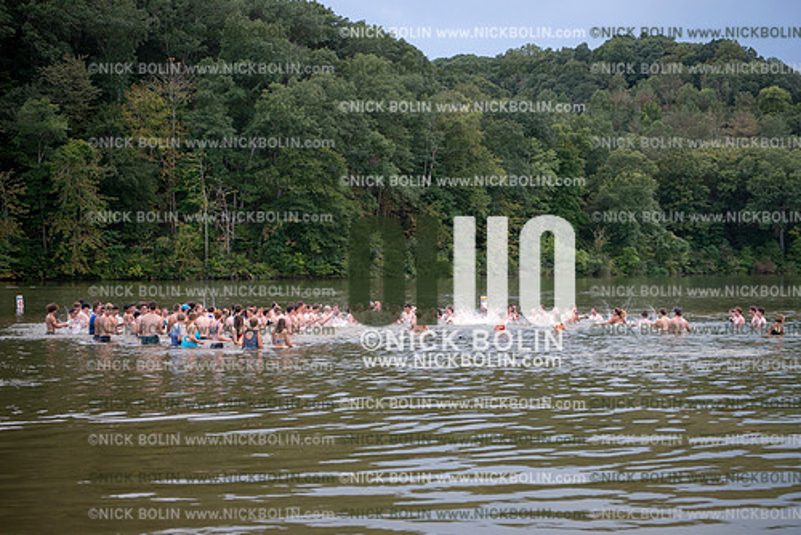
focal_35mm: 58
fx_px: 1291
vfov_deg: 23.4
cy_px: 292
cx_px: 461
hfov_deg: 34.4
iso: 160
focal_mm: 50
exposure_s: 1/400
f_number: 3.2
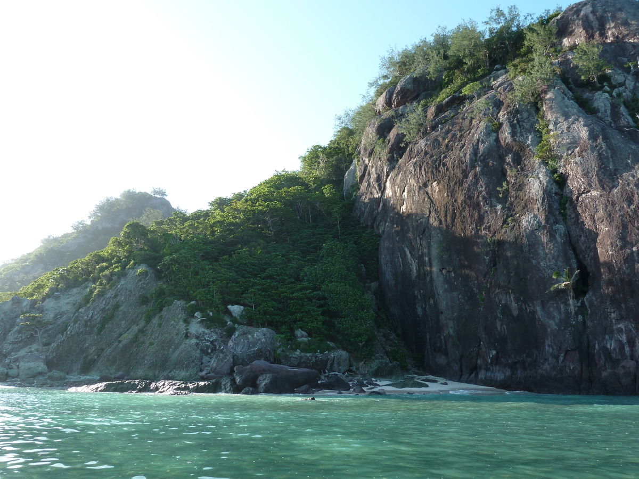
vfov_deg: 54.9
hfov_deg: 69.4
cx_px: 320
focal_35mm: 25
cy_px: 240
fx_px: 461
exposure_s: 1/125
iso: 80
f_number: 4
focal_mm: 4.1
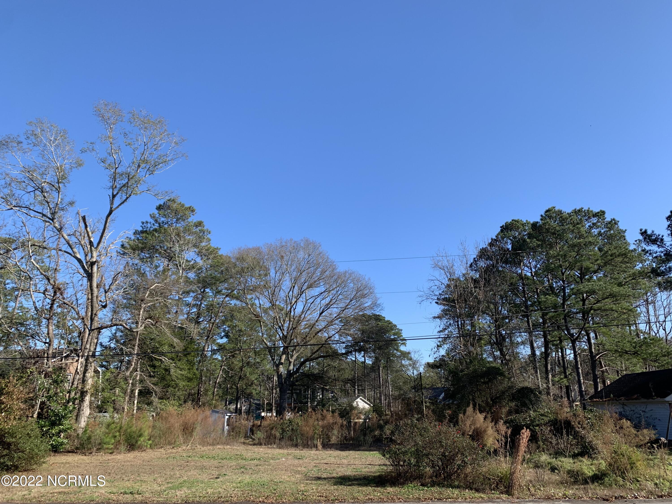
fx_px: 505
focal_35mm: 26
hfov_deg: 67.3
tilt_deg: +18.4
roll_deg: +0.0
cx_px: 336
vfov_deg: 53.1
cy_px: 252
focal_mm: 4.25
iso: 25
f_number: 1.8
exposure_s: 1/1387
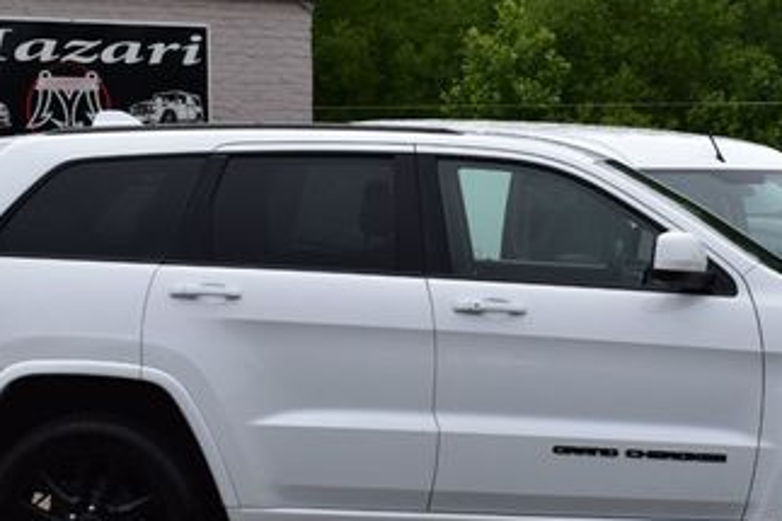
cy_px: 342
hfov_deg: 19.6
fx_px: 2258
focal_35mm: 104
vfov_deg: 13.1
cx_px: 458
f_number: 11
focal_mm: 35
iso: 400
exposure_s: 1/500
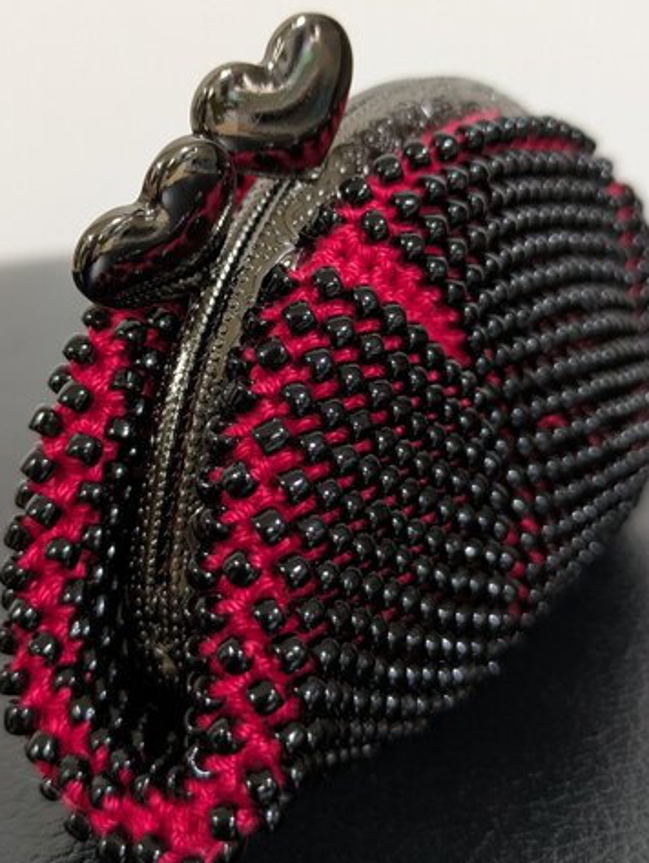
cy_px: 369
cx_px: 304
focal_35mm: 45
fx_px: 1122
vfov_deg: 41.9
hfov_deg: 32.2
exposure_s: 1/30
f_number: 1.89
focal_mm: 5.43
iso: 327
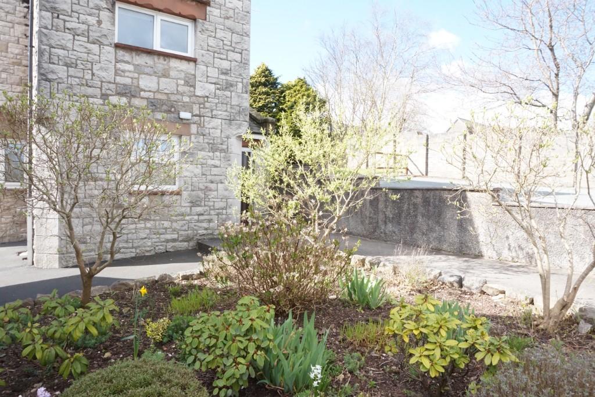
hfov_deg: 73.7
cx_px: 298
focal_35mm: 24
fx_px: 397
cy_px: 198
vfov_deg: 53.1
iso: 1250
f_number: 16
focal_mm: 16
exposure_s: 1/160
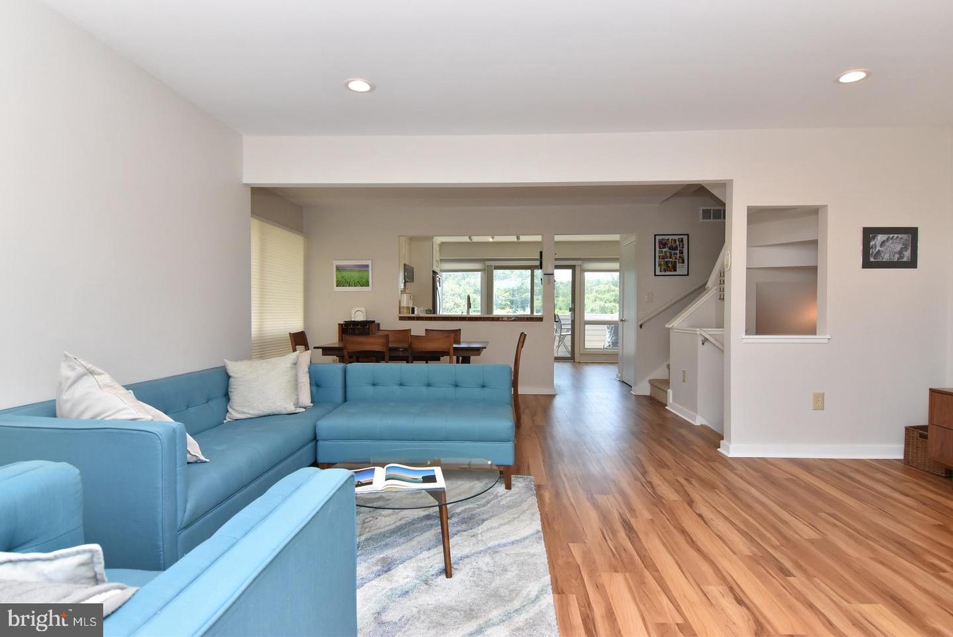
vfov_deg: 67.5
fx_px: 477
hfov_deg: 90.0
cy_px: 318
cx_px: 476
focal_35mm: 18
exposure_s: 1/100
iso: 800
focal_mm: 12
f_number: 8
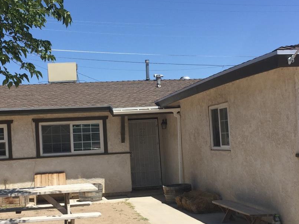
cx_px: 130
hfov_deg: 35.5
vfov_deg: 27.0
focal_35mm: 54
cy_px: 132
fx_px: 466
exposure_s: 1/2083
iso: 32
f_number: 2.2
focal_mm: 4.15
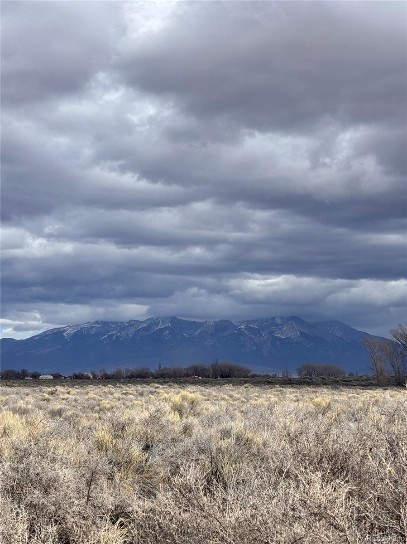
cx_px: 204
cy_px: 272
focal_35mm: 52
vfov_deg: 36.8
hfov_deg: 28.0
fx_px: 816
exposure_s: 1/3788
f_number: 1.6
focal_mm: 5.96
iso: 40
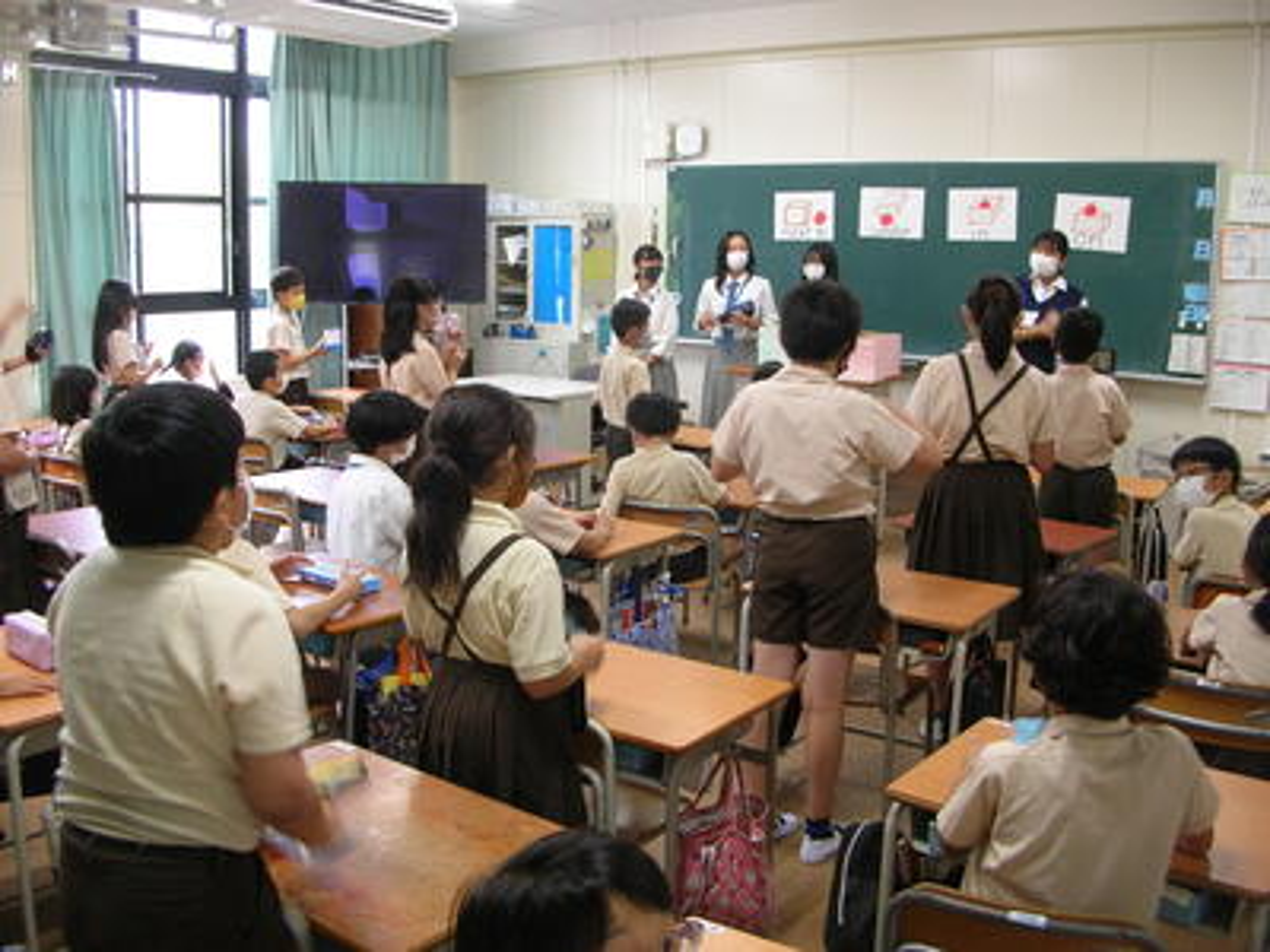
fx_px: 1284
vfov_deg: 40.7
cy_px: 476
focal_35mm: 35
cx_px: 635
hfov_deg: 52.6
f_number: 2.8
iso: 50
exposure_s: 1/10.8
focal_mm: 5.8
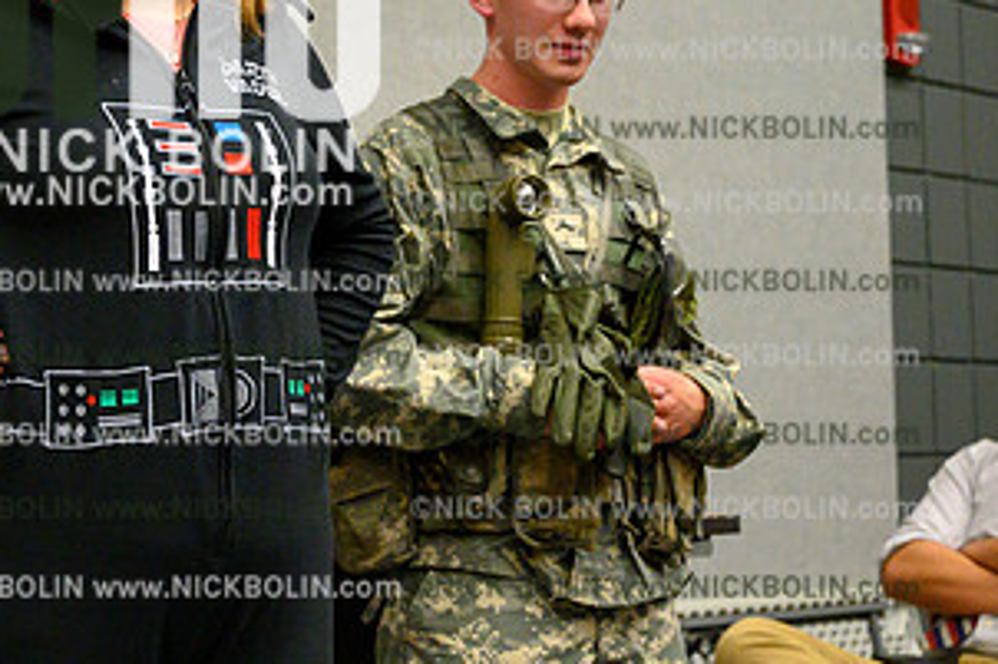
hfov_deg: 20.1
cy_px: 51
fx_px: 2771
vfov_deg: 13.5
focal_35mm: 100
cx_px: 145
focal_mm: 52
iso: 4000
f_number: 4
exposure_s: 1/400
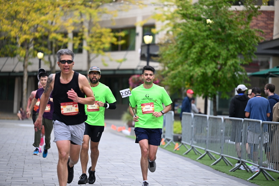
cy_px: 93
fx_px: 1124
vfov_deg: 9.5
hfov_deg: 14.1
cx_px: 140
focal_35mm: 145
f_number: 2.8
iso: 640
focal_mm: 145
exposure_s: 1/2000
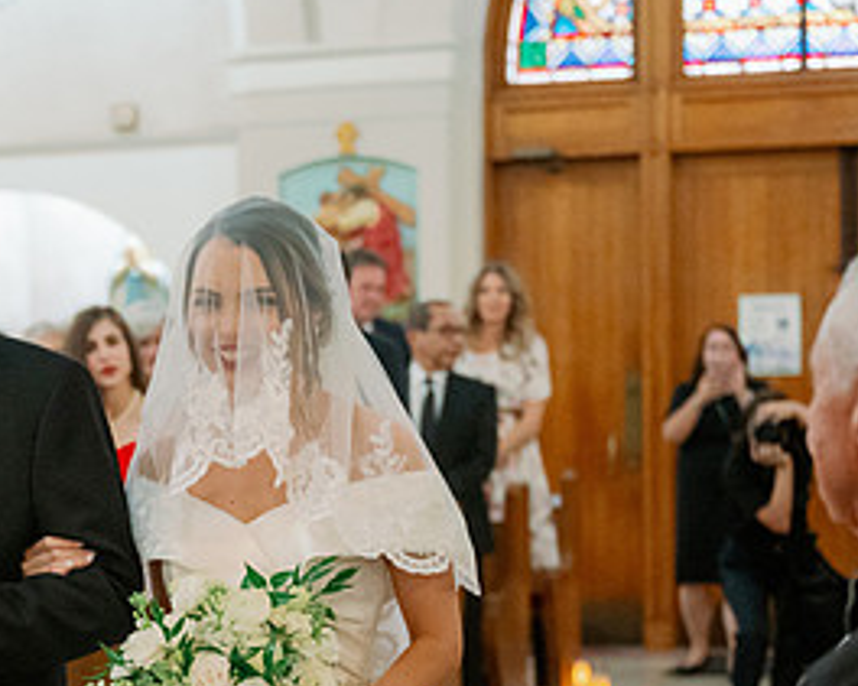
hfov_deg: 19.4
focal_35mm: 97
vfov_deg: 15.7
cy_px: 556
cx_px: 84
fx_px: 2462
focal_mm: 47
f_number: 2.8
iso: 4000
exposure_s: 1/200
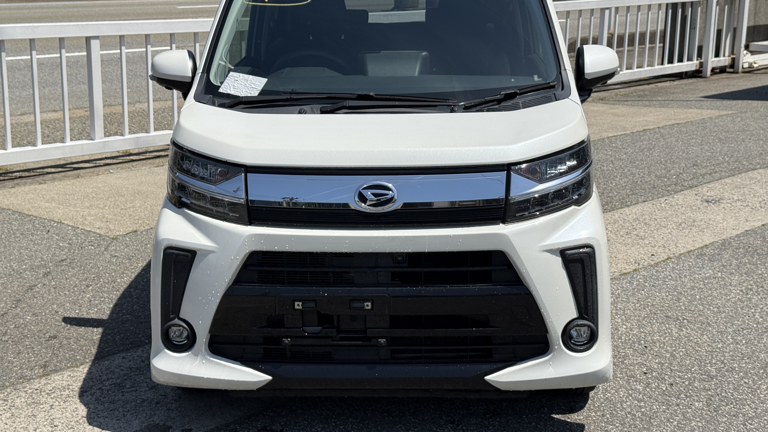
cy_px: 177
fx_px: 1079
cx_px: 380
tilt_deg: -11.3
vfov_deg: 22.6
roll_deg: -1.0
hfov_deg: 39.2
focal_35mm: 53
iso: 100
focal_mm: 6.76
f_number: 1.78
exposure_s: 1/9901
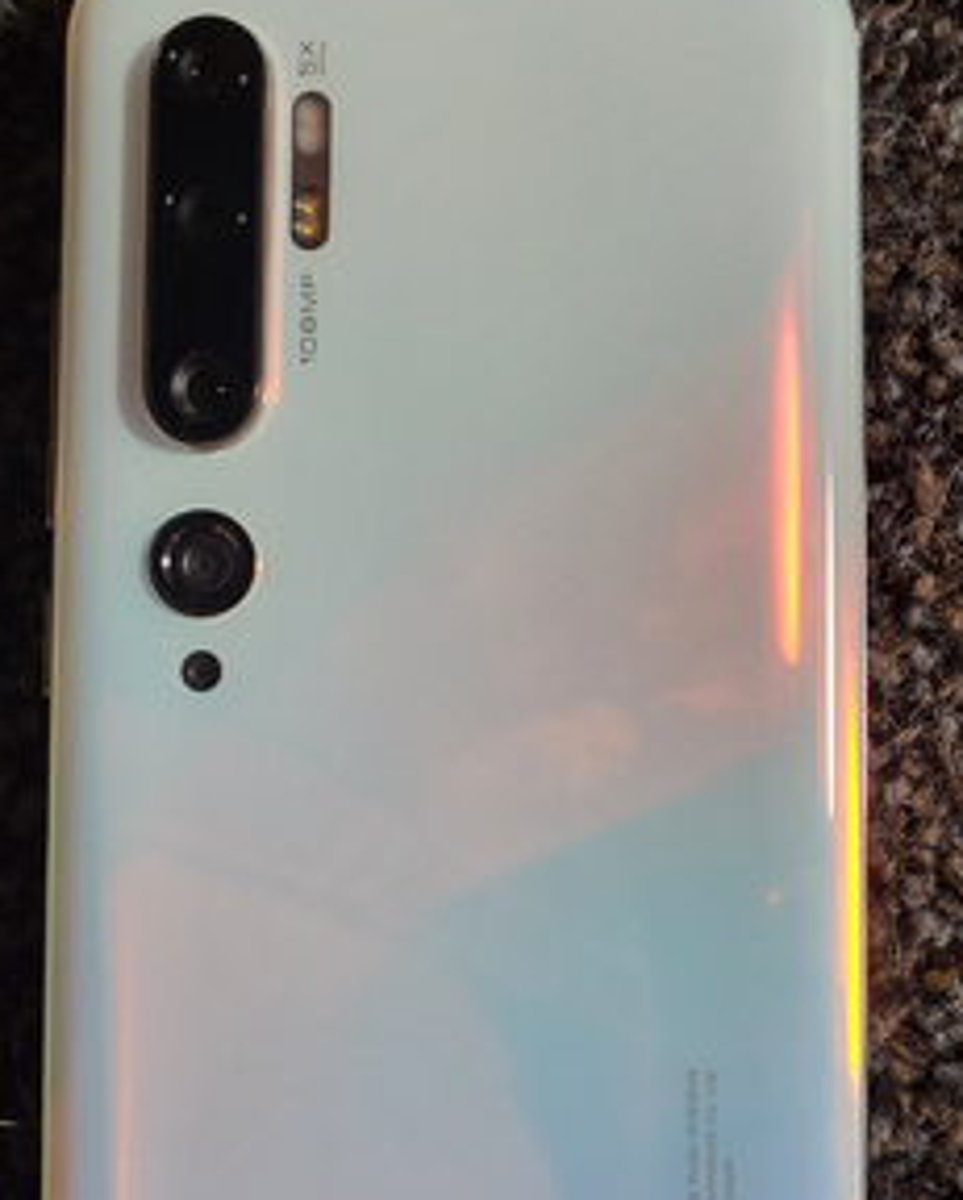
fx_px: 1565
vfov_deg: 41.7
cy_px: 750
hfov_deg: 34.2
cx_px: 498
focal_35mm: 44
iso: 640
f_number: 1.8
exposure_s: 1/50
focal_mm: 4.25
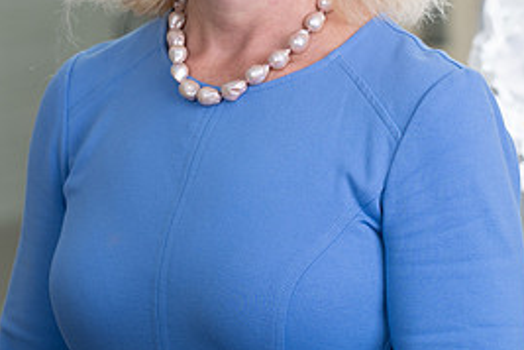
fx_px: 2081
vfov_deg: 9.5
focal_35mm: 143
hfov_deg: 14.3
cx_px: 261
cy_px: 29
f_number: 5
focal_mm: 85
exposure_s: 1/100
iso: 250
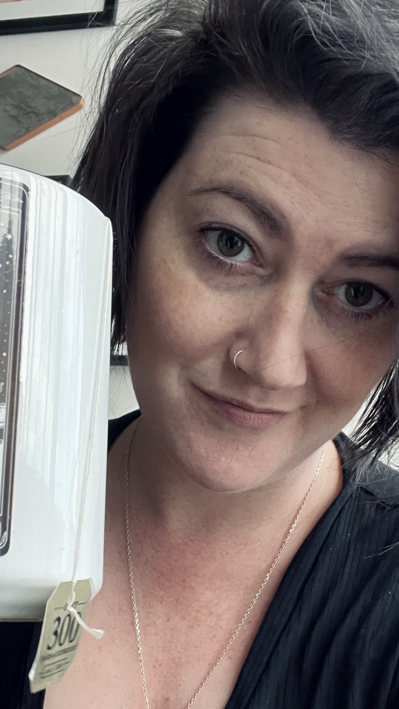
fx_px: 865
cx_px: 189
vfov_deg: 44.3
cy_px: 439
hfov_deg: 26.0
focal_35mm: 46
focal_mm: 2.71
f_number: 2.2
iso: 320
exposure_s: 1/60
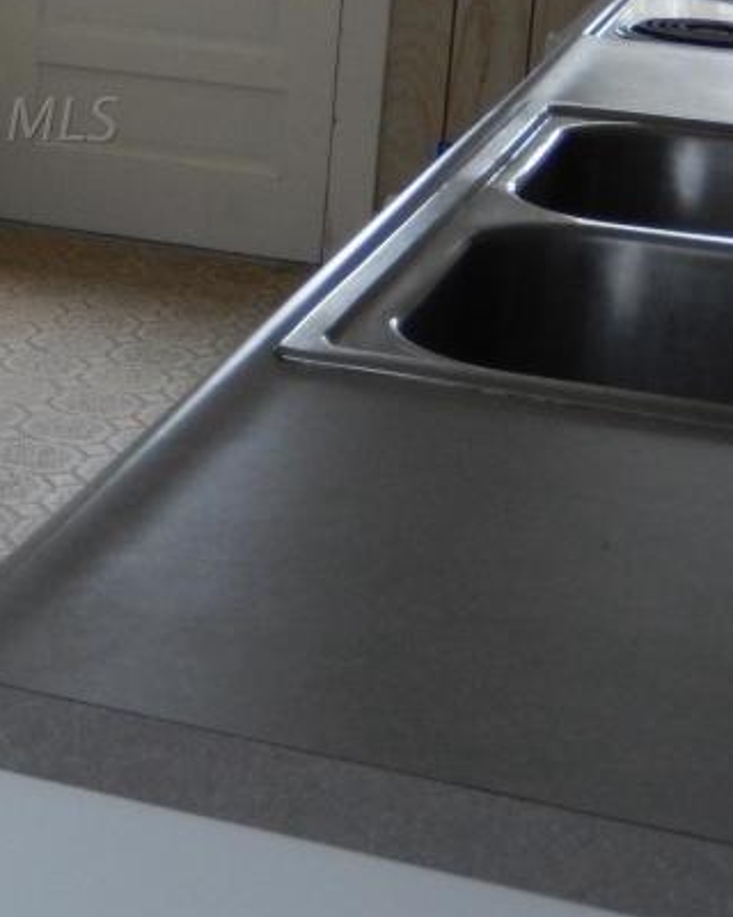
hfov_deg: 16.5
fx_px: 2441
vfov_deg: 20.9
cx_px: -115
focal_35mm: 90
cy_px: 119
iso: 280
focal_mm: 6.5
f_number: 4
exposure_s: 1/30
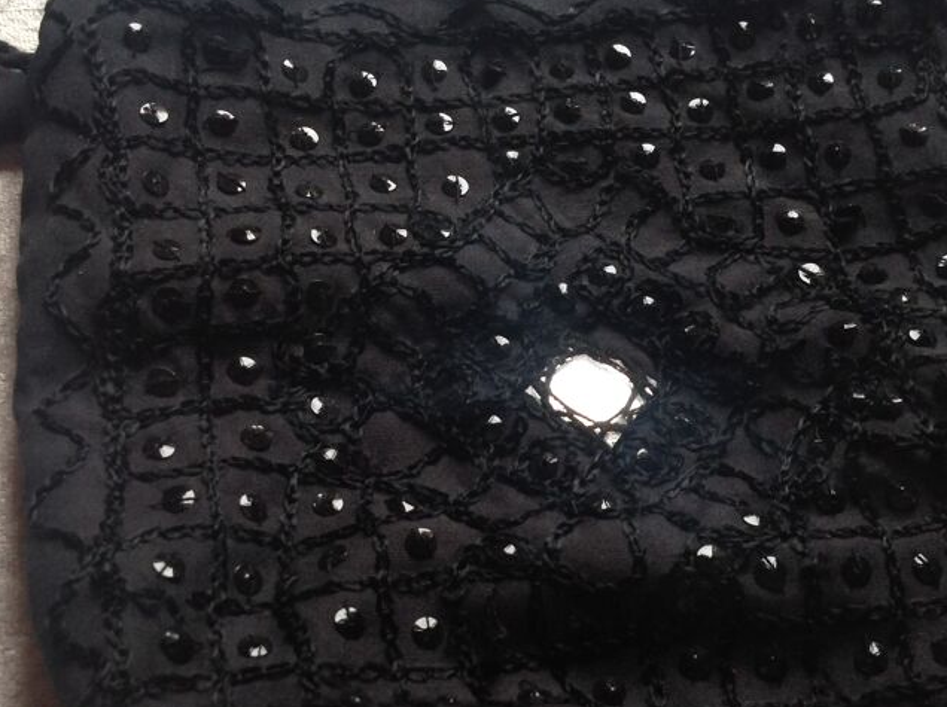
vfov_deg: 26.4
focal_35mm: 55
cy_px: 426
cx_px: 548
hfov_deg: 34.9
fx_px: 1502
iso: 80
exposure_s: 1/15
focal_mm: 4.28
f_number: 2.4
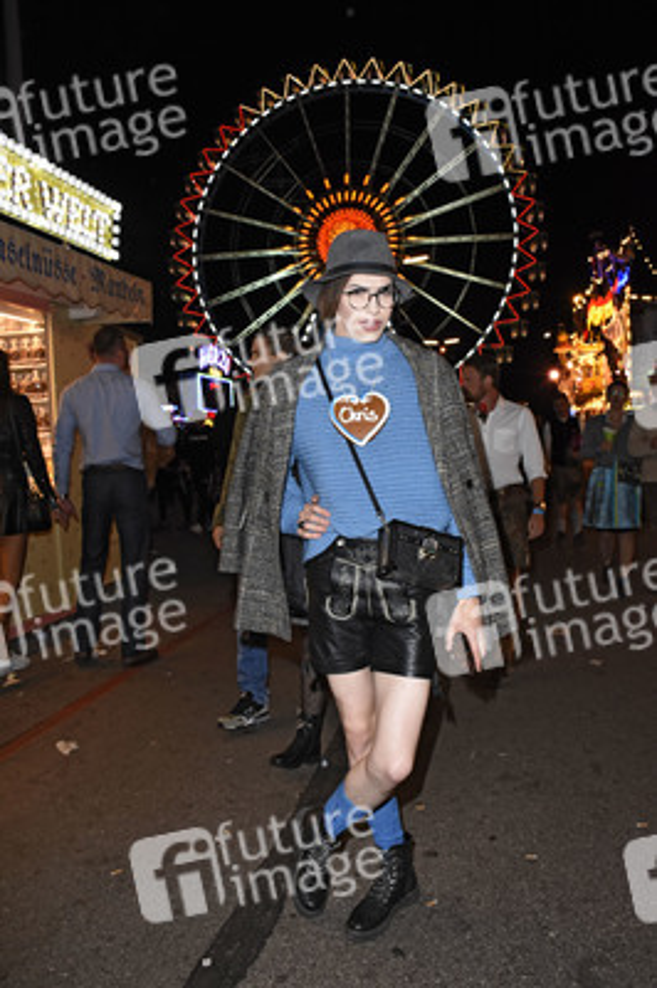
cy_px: 494
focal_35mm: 27
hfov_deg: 47.9
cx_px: 328
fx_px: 740
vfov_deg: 67.4
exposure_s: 1/160
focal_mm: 18
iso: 1600
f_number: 6.3
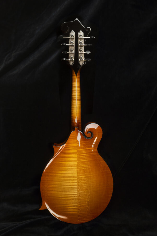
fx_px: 191
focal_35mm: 29
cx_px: 77
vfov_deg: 63.8
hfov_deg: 44.8
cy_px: 120
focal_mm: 18.3
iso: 400
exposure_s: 1/100
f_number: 6.3
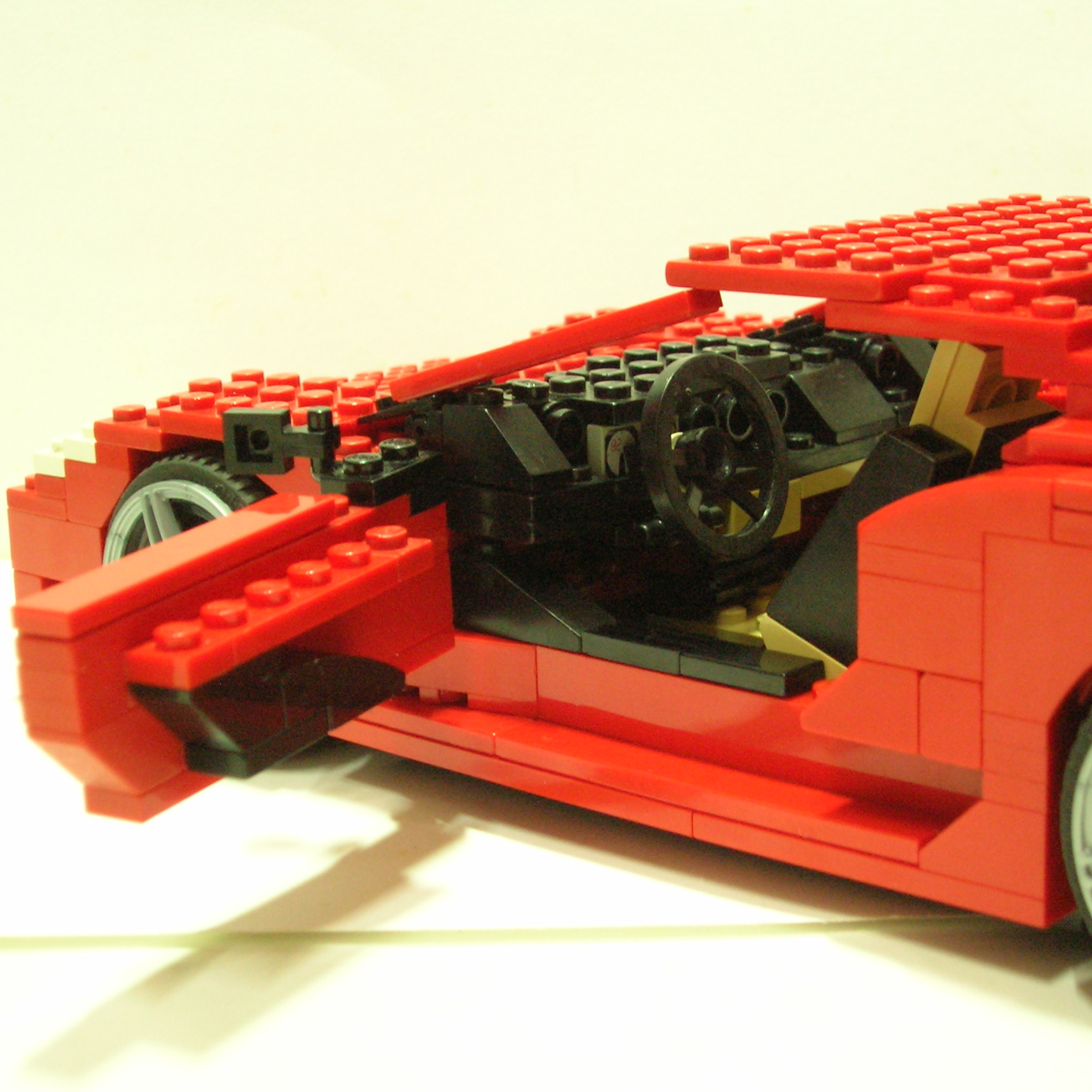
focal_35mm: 64
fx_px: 2284
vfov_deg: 26.9
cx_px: 673
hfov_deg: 26.8
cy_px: 546
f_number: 3.4
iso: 200
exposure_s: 1/2.1
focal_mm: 9
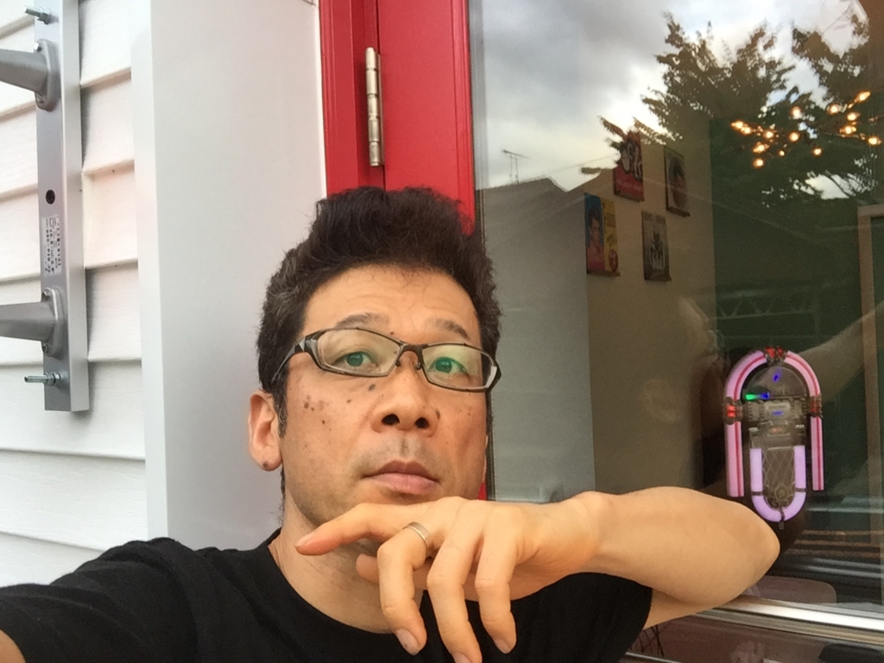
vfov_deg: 45.4
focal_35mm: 31
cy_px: 332
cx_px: 442
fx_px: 792
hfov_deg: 58.4
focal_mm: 2.65
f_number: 2.2
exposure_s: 1/60
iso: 40
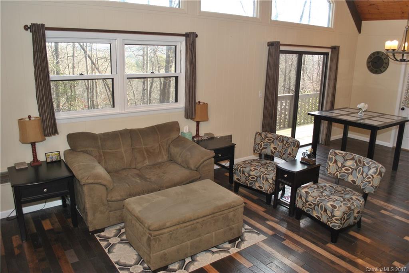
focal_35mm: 27
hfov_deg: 67.4
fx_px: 307
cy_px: 136
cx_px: 204
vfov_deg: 48.0
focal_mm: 18
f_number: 4
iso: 200
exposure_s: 1/60
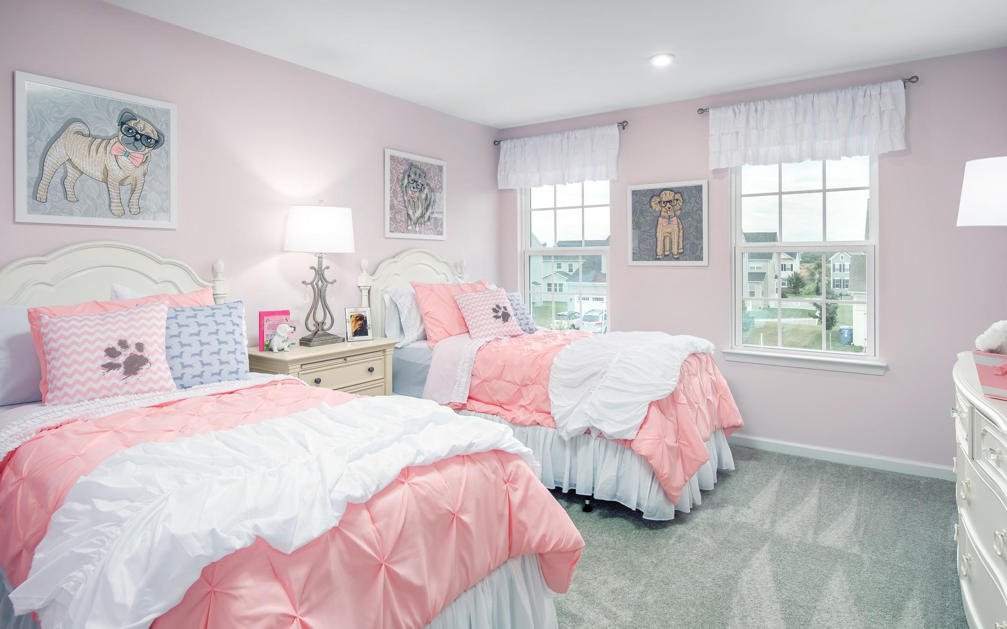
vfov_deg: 59.6
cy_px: 339
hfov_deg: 85.0
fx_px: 549
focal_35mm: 20
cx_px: 518
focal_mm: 19
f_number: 9
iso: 200
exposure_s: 1/250
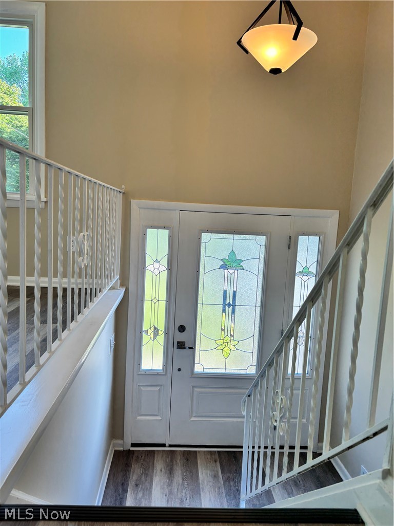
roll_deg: -3.3
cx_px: 197
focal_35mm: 26
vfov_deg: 67.3
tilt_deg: -7.1
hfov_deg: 53.1
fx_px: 395
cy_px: 263
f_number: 1.6
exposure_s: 1/120
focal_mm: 5.96
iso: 50
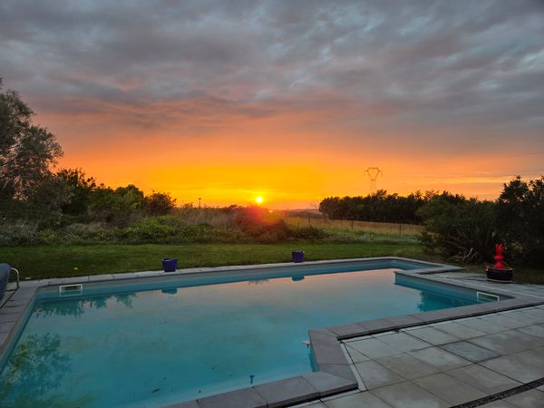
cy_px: 204
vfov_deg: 58.9
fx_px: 361
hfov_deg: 73.9
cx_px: 272
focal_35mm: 23
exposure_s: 1/186
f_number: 1.8
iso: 25
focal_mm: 5.4
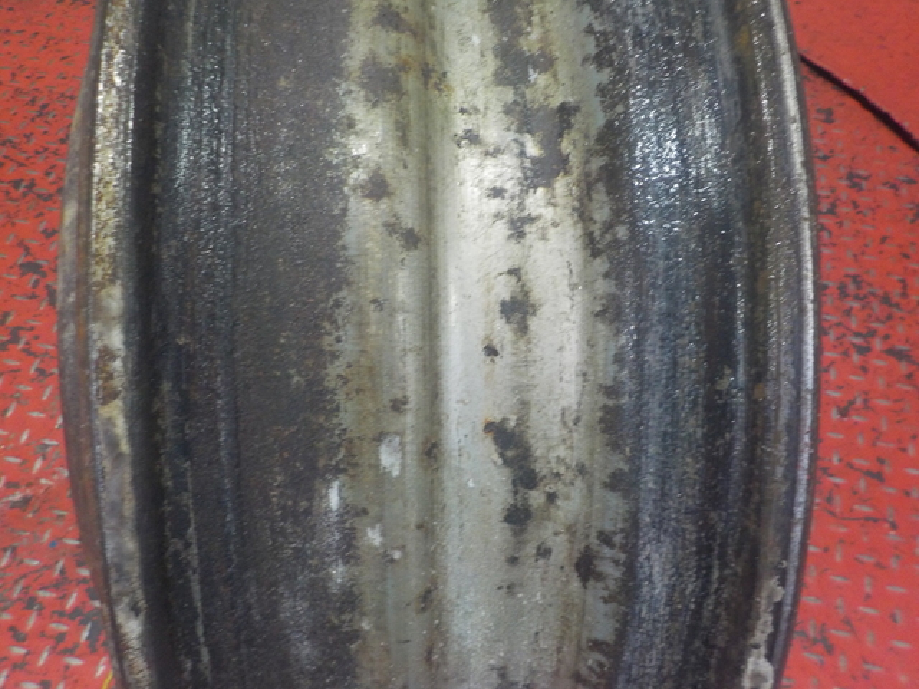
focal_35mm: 30
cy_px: 344
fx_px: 796
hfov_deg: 60.0
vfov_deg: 46.8
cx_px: 460
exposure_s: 1/30
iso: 360
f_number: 3.3
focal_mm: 4.1
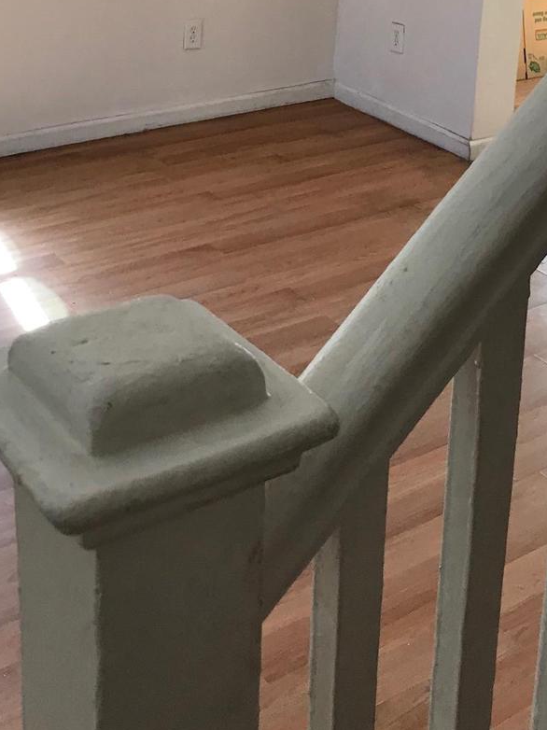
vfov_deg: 33.7
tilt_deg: -19.0
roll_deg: -4.1
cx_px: 295
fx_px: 1159
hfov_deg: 26.5
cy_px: 122
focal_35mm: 55
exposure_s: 1/30
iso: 32
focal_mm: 3.99
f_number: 1.8
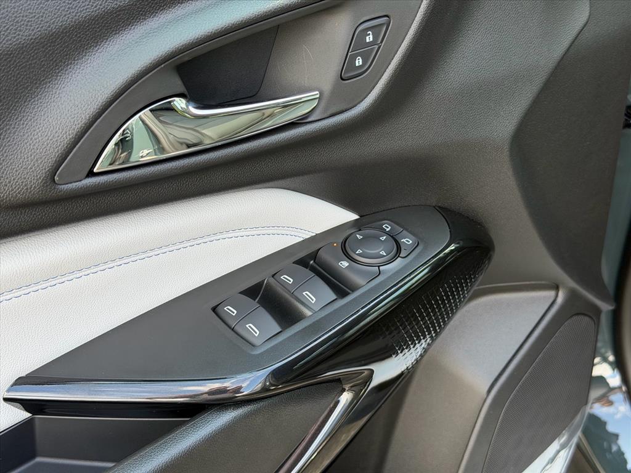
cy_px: 236
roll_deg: +5.3
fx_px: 875
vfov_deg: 30.3
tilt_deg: -36.0
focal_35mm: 48
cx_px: 316
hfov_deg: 39.7
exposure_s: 1/175
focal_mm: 6.76
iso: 64
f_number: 1.78
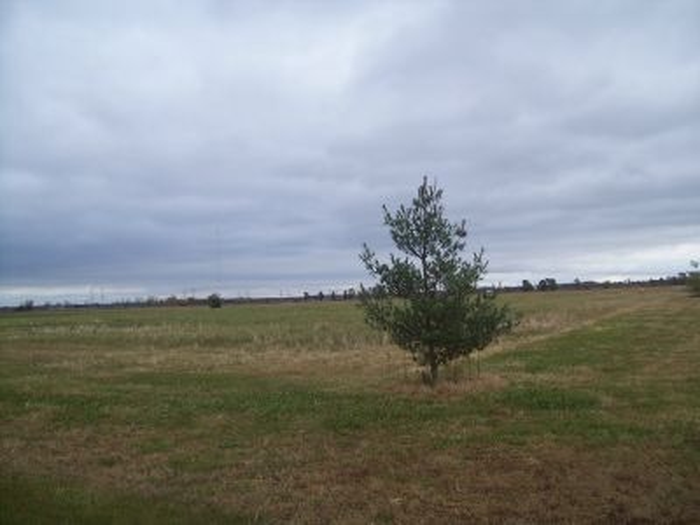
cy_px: 262
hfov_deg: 51.4
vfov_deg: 39.7
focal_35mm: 36
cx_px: 350
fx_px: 728
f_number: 2.7
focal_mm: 6
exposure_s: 1/190
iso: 80
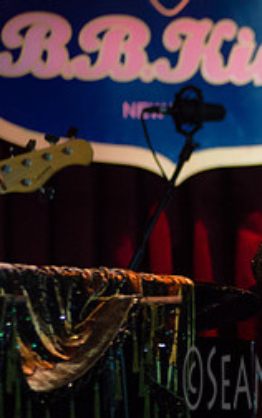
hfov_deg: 3.4
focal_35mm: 390
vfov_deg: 5.4
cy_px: 182
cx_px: 424
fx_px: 4445
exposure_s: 1/320
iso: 4000
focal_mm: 135
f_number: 2.8
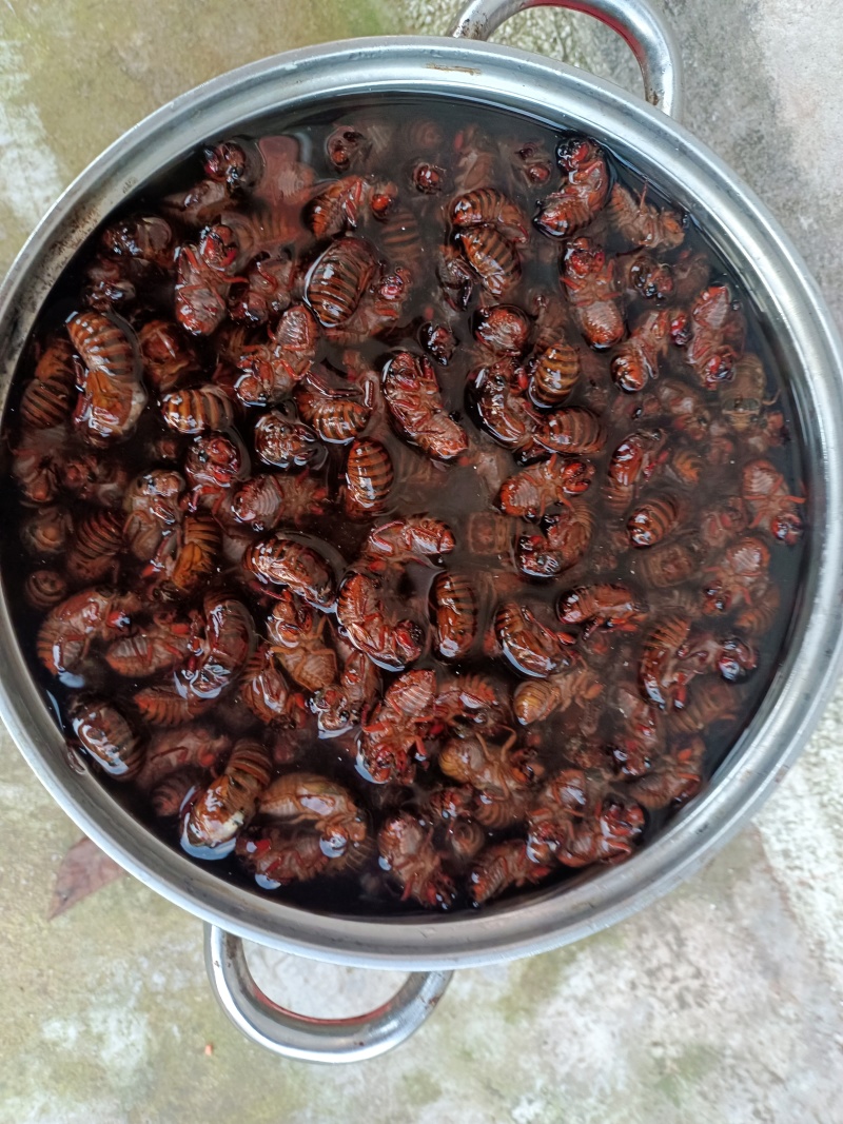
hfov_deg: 54.9
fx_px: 812
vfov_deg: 69.4
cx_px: 422
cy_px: 562
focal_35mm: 25
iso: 2079
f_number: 1.79
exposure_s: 1/25
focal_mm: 4.71
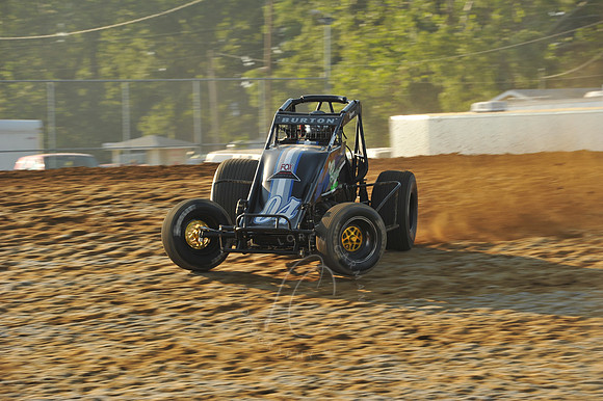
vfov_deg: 7.8
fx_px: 2929
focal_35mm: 175
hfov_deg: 11.8
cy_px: 200
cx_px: 302
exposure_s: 1/320
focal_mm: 175
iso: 400
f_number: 9
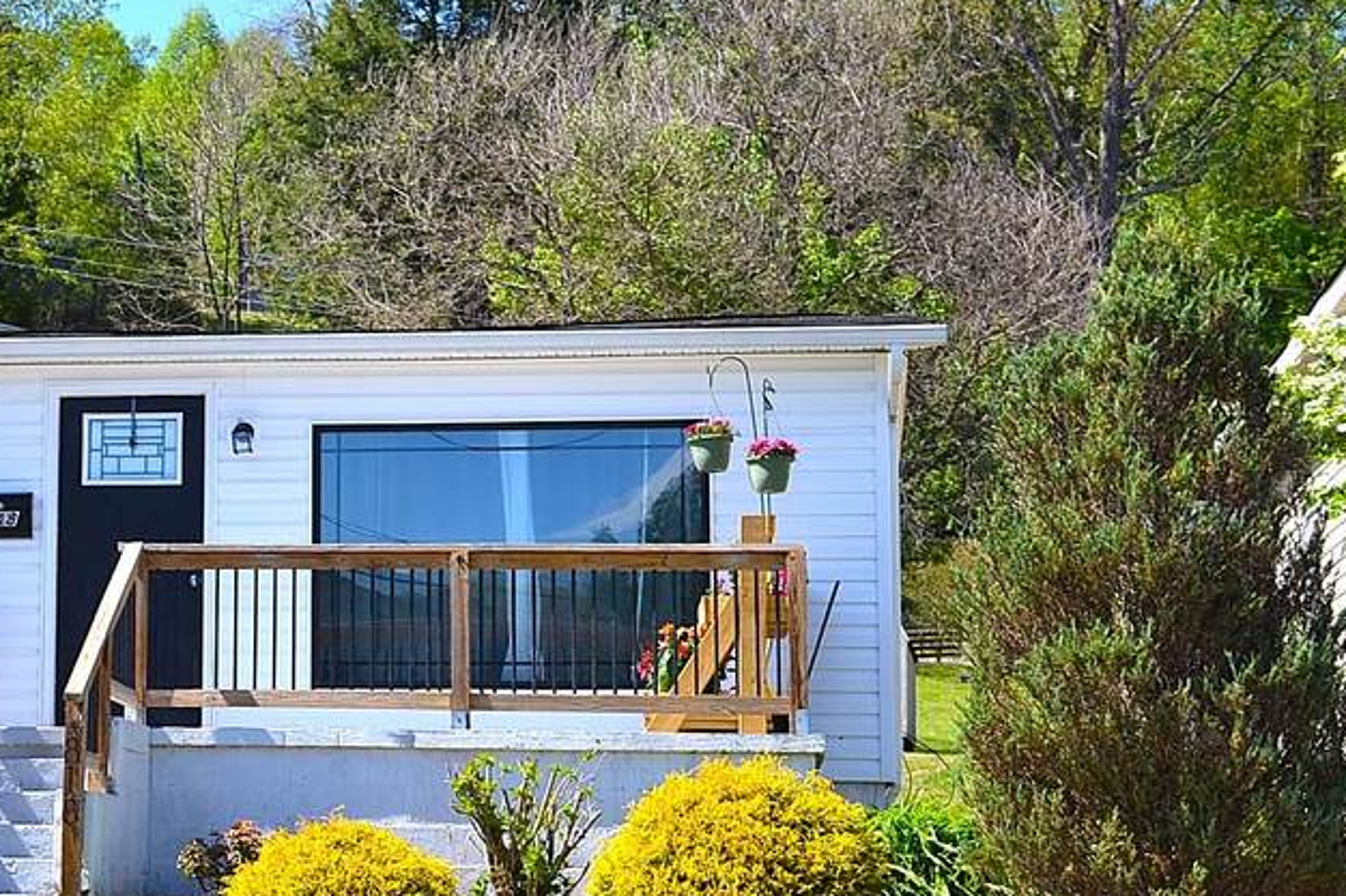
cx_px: -15
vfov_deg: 14.9
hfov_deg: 21.3
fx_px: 3439
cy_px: 482
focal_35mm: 92
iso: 100
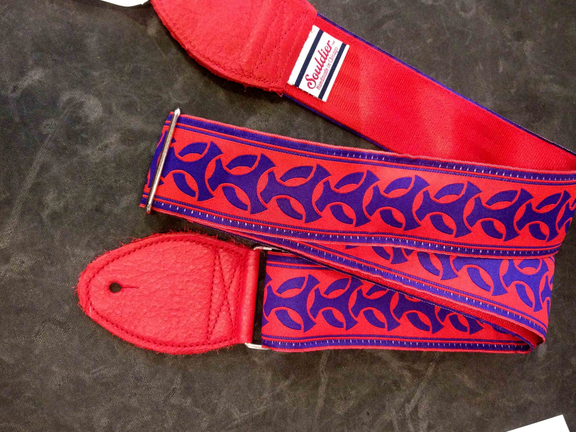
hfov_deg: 50.1
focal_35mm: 37
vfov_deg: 38.7
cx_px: 296
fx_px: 616
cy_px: 209
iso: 400
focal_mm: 4.28
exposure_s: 1/20
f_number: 2.4
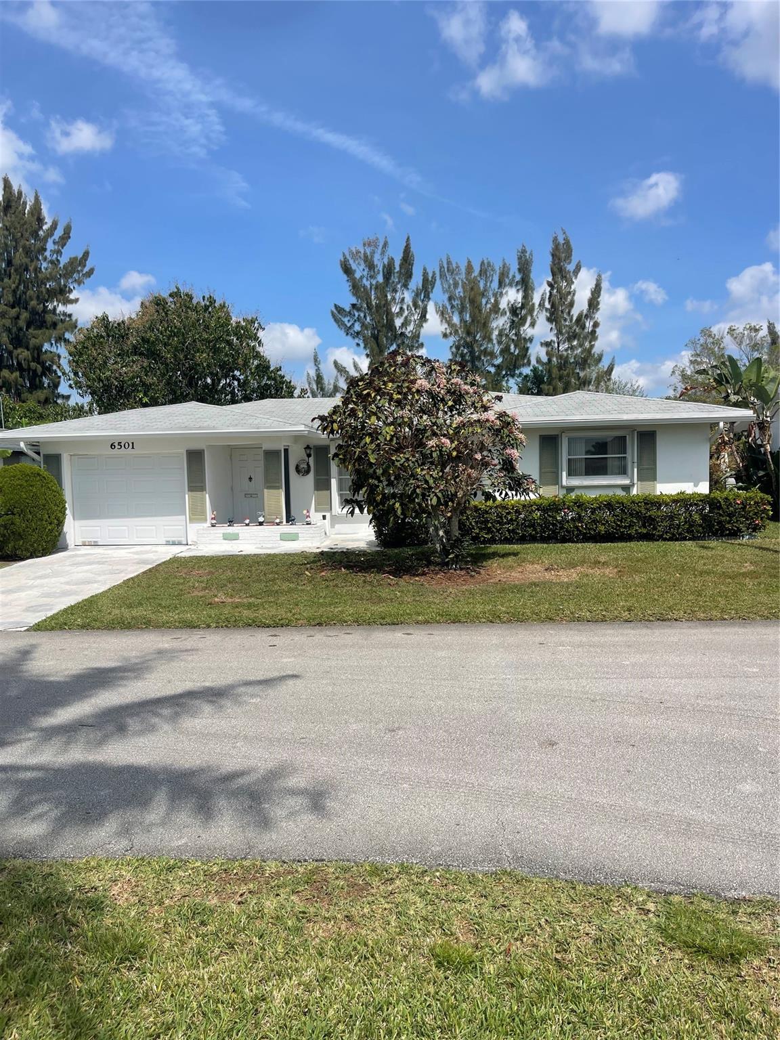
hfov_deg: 54.9
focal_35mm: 25
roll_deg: +2.4
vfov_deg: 69.4
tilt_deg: -4.2
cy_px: 520
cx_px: 390
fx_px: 751
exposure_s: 1/5128
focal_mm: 5.1
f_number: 1.6
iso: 32
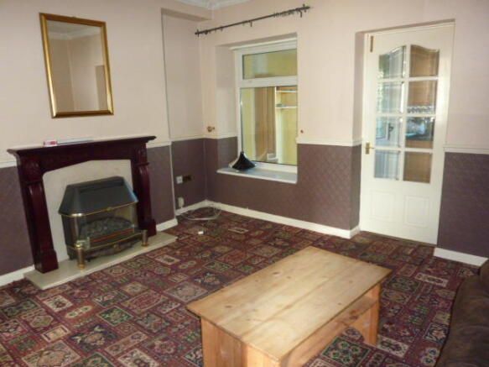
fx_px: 353
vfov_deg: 54.9
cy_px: 184
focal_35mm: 25
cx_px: 244
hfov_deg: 69.4
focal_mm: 4.1
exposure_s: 1/30
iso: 400
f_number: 3.3
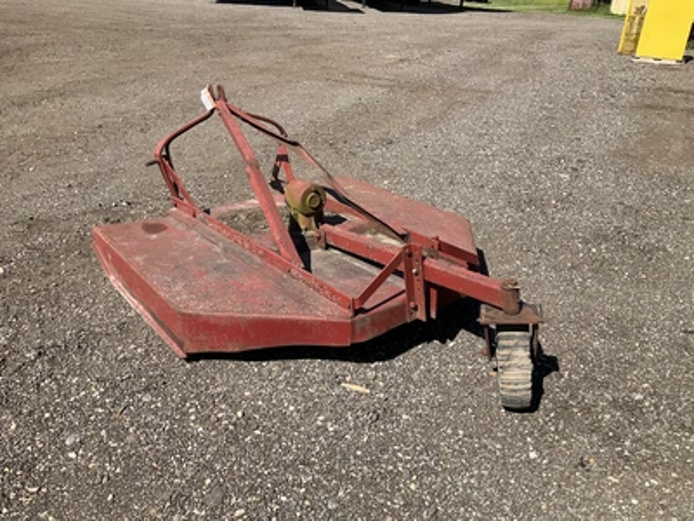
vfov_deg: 48.2
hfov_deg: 61.7
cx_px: 347
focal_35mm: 29
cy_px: 260
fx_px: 581
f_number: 1.8
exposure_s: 1/1675
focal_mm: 3
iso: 25
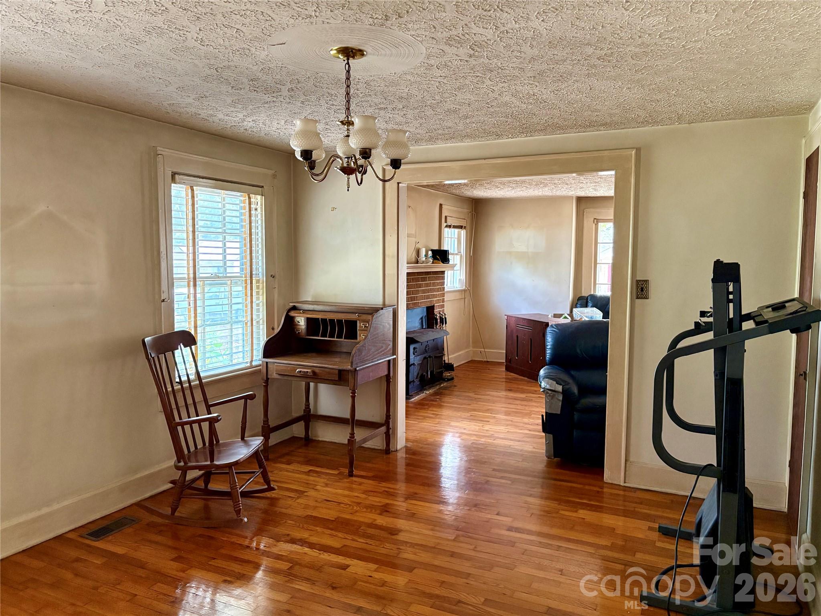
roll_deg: +0.3
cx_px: 410
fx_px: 617
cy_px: 308
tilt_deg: -3.9
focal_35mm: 26
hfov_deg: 67.3
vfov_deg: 53.1
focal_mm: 5.96
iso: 400
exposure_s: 1/60
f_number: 1.6
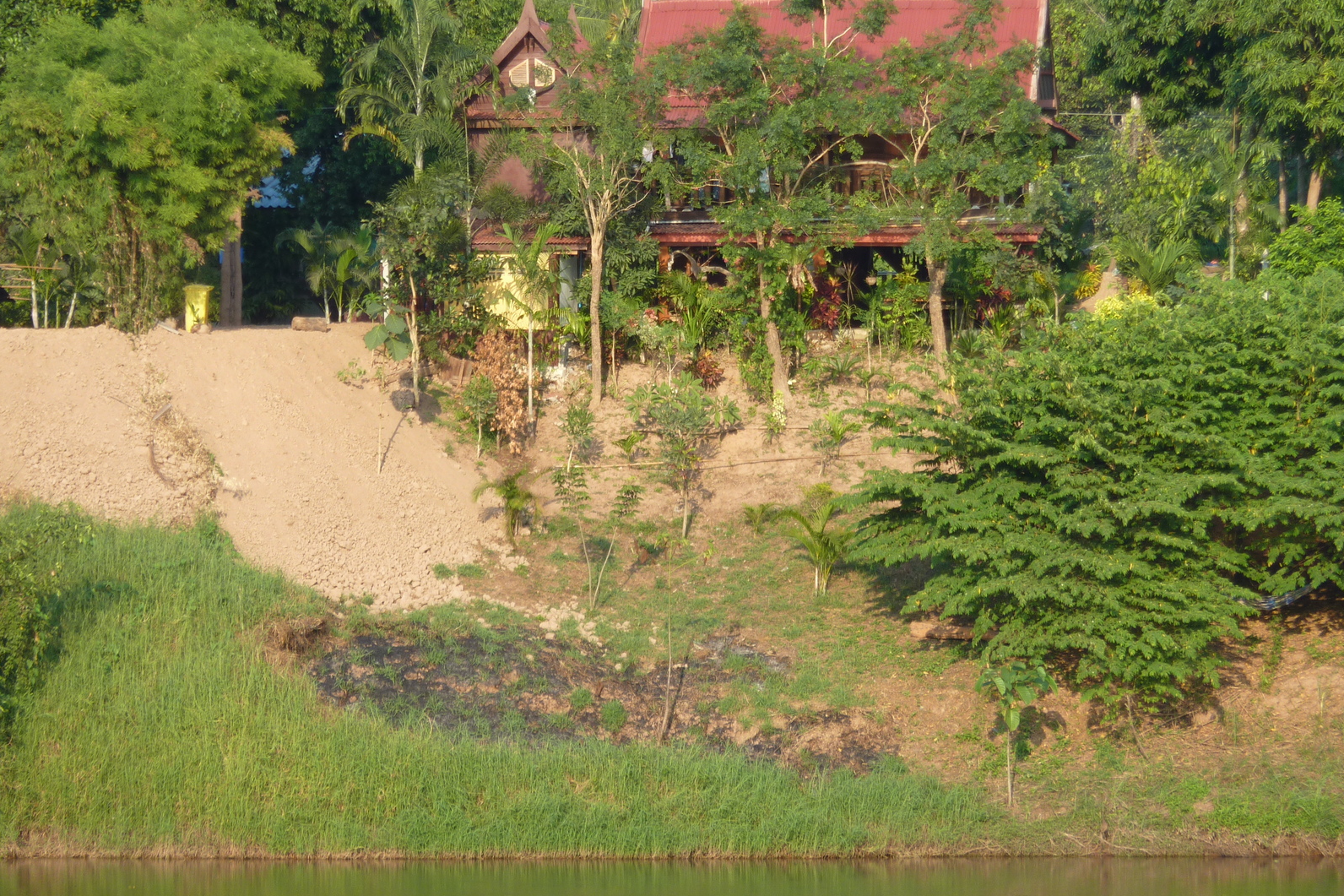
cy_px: 397
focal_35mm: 253
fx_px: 9444
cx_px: 675
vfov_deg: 5.4
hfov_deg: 8.1
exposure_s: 1/200
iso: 80
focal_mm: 39.7
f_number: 4.7
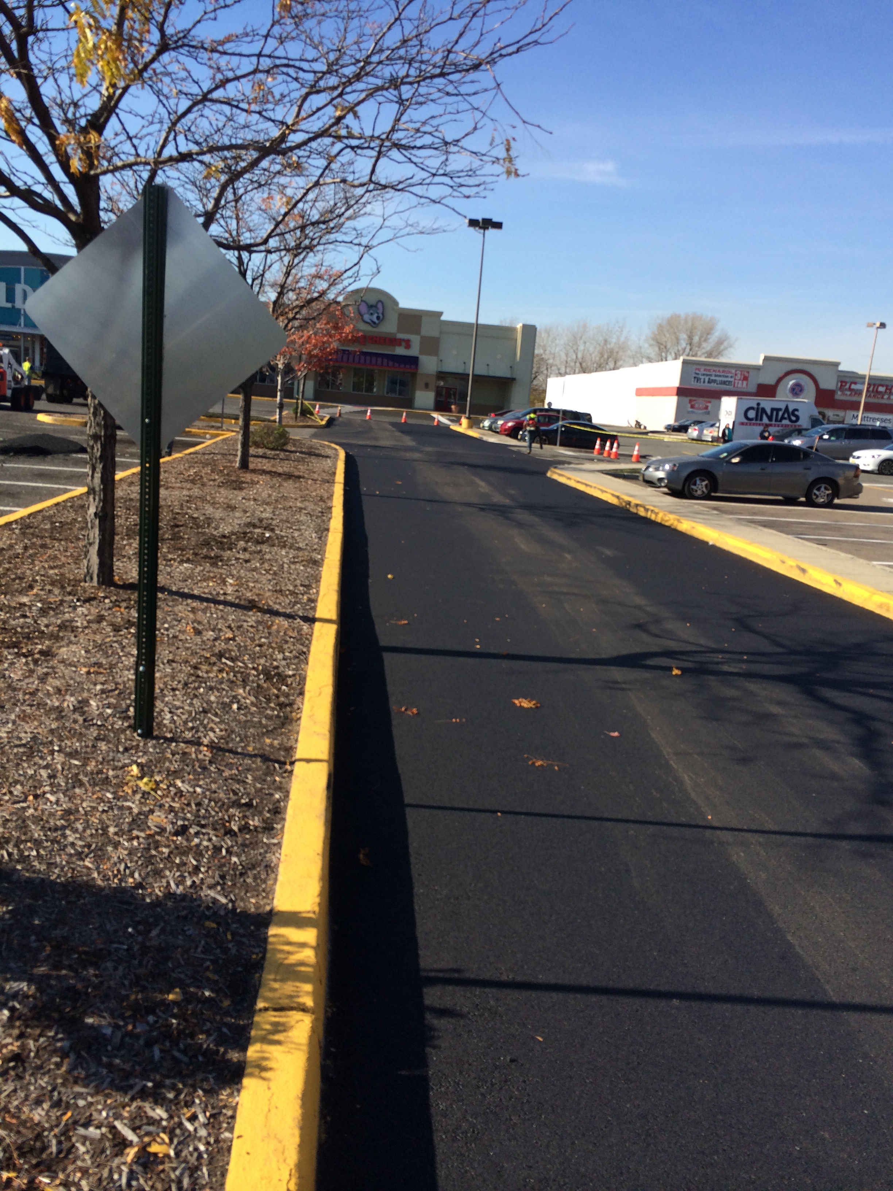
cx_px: 446
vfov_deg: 60.0
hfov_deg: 46.8
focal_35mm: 30
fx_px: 1032
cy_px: 596
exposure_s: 1/1368
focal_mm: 4.12
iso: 32
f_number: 2.2
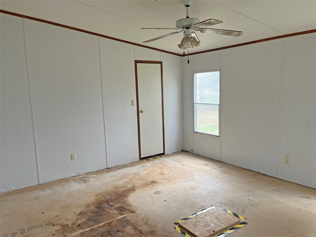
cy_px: 118
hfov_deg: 67.3
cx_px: 158
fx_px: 237
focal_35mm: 26
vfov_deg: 53.1
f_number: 1.6
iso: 64
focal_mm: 5.1
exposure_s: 1/122
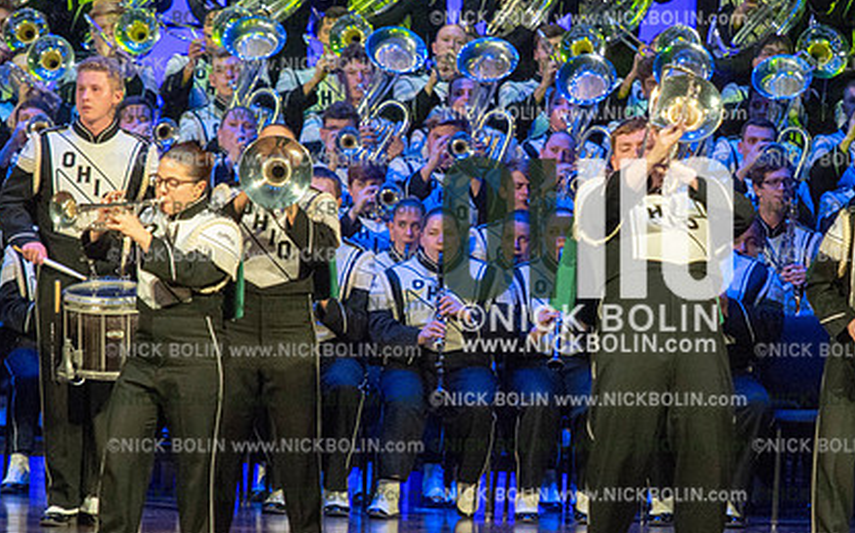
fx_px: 7966
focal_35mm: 342
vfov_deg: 3.8
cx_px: 587
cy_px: 255
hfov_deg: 6.1
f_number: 5.6
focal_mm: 240
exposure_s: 1/320
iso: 8000
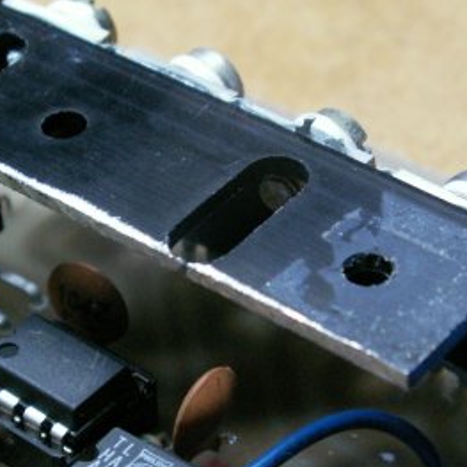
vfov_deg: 13.9
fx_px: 1908
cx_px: 165
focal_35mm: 125
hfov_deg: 13.9
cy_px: 332
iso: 160
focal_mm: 10.28
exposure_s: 1/13
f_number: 3.2
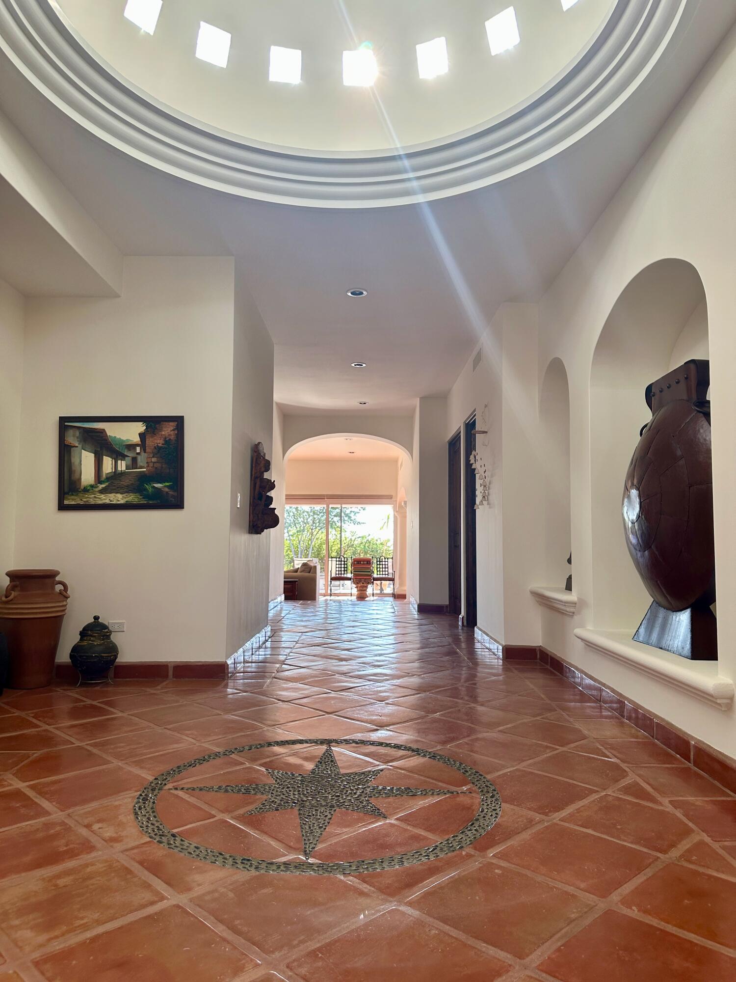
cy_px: 491
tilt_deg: +4.1
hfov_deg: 56.8
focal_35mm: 24
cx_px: 368
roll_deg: -1.5
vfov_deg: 71.6
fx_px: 680
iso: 80
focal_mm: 6.86
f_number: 1.78
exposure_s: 1/121
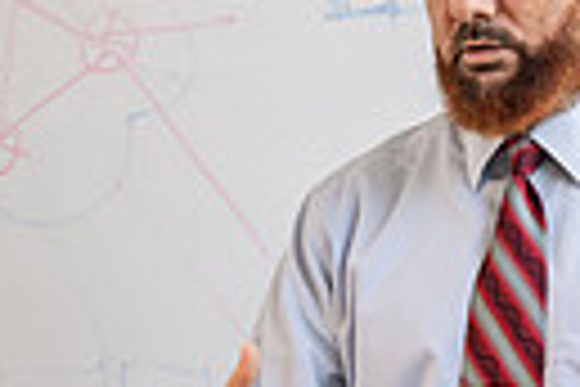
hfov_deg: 3.2
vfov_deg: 2.1
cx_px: 634
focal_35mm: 652
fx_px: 10504
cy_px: 290
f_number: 2.8
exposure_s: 1/200
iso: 1000
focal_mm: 145
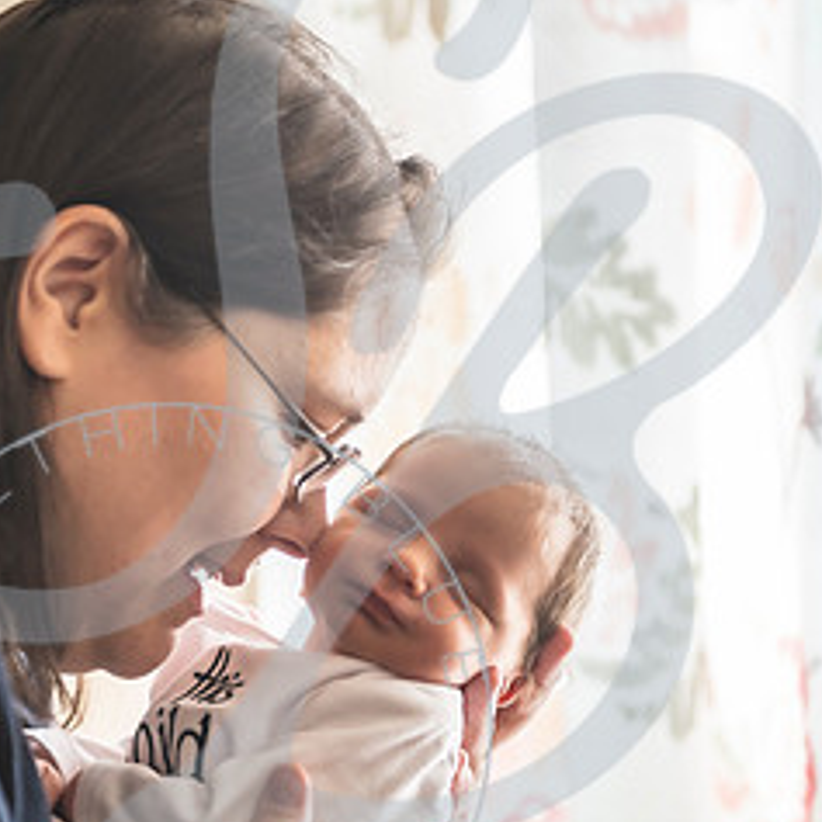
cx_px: 326
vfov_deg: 15.4
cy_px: 461
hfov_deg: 15.4
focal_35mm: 113
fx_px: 3036
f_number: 2.8
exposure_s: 1/125
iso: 250
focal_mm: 70
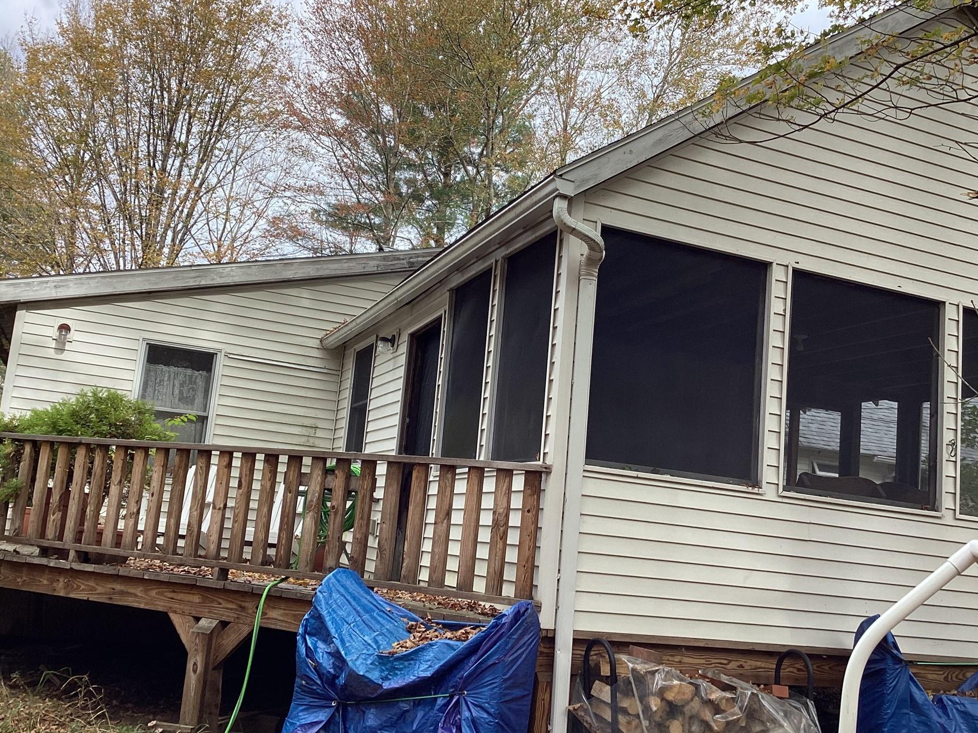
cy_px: 362
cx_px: 518
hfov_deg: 51.3
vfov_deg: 39.7
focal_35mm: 36
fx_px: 1017
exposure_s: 1/255
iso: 25
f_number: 2.4
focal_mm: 3.3
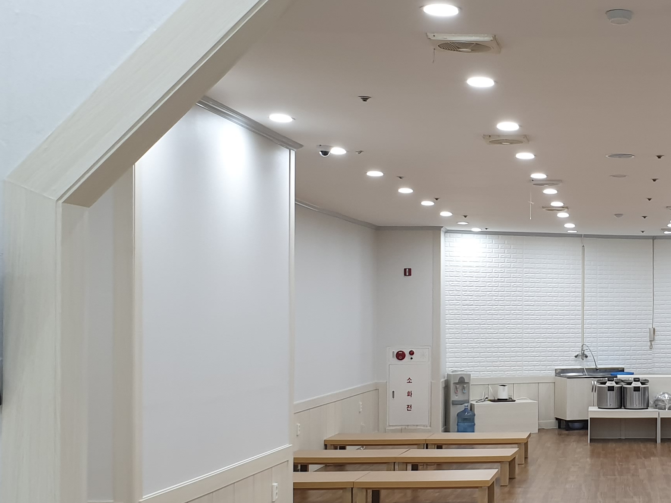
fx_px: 1182
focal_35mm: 61
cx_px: 648
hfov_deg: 29.8
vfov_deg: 24.0
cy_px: 296
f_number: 2.4
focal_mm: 4.3
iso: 100
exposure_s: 1/60
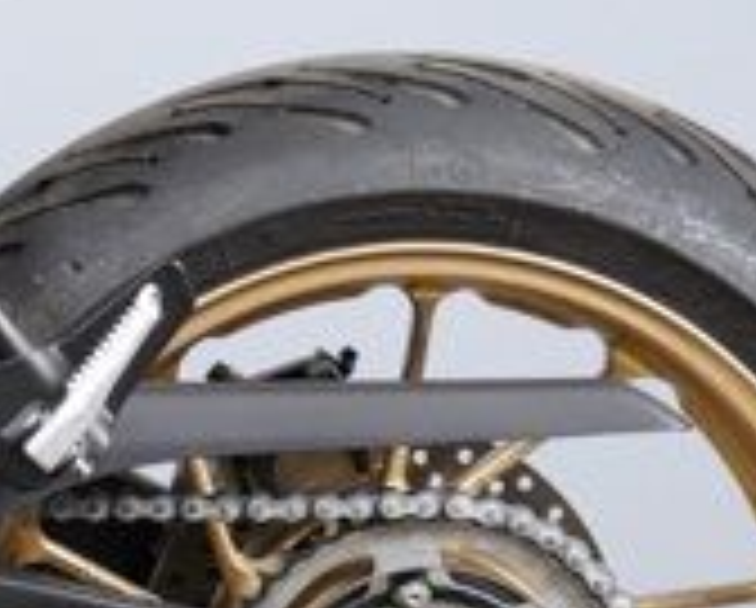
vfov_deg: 3.6
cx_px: -945
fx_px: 9593
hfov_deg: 4.4
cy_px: -11
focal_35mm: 428
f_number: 4
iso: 1600
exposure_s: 1/100
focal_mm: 75
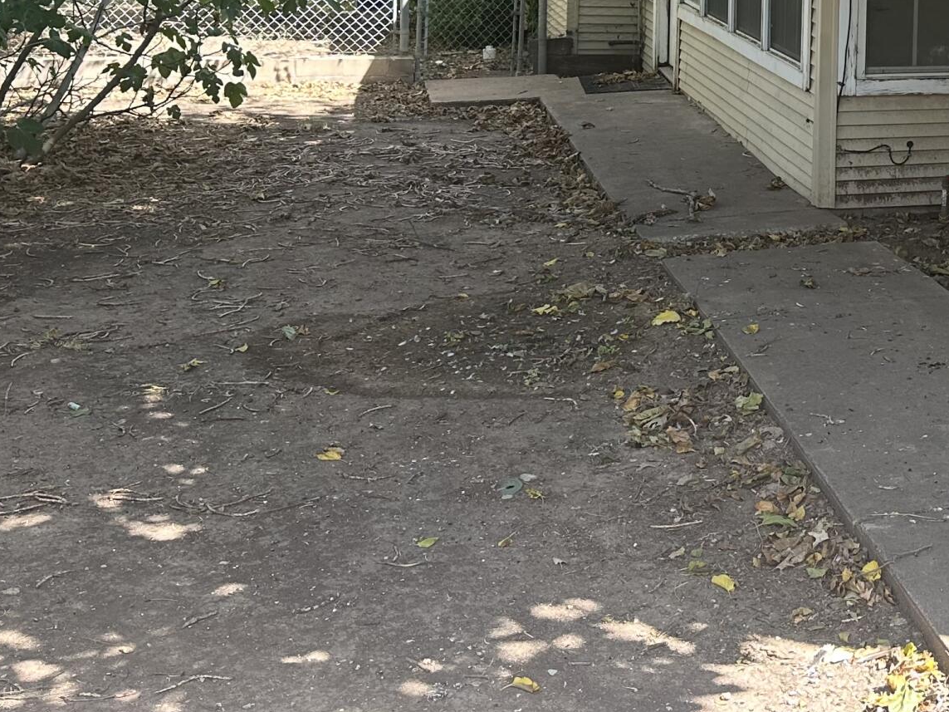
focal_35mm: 63
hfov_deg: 28.2
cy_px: -26
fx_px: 1727
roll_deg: -2.5
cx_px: 1023
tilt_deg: -3.5
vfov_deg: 22.3
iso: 80
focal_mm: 6.86
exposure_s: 1/380
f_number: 1.78
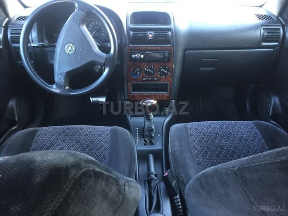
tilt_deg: -28.7
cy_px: 108
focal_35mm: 29
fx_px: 241
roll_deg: -2.1
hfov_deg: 61.7
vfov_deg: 48.2
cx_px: 144
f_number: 2.2
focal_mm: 4.15
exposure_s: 1/33
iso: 200
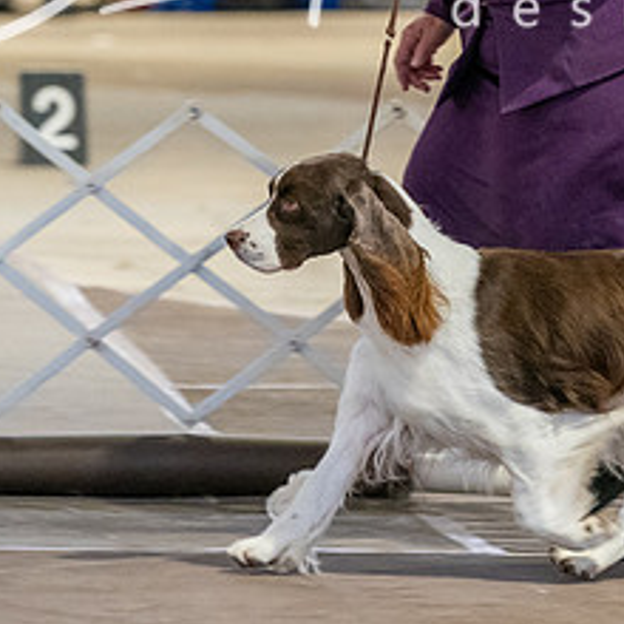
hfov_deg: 3.8
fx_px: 9381
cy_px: 111
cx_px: 345
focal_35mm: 460
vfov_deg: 3.8
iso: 6400
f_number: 3.5
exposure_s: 1/250
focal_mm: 176
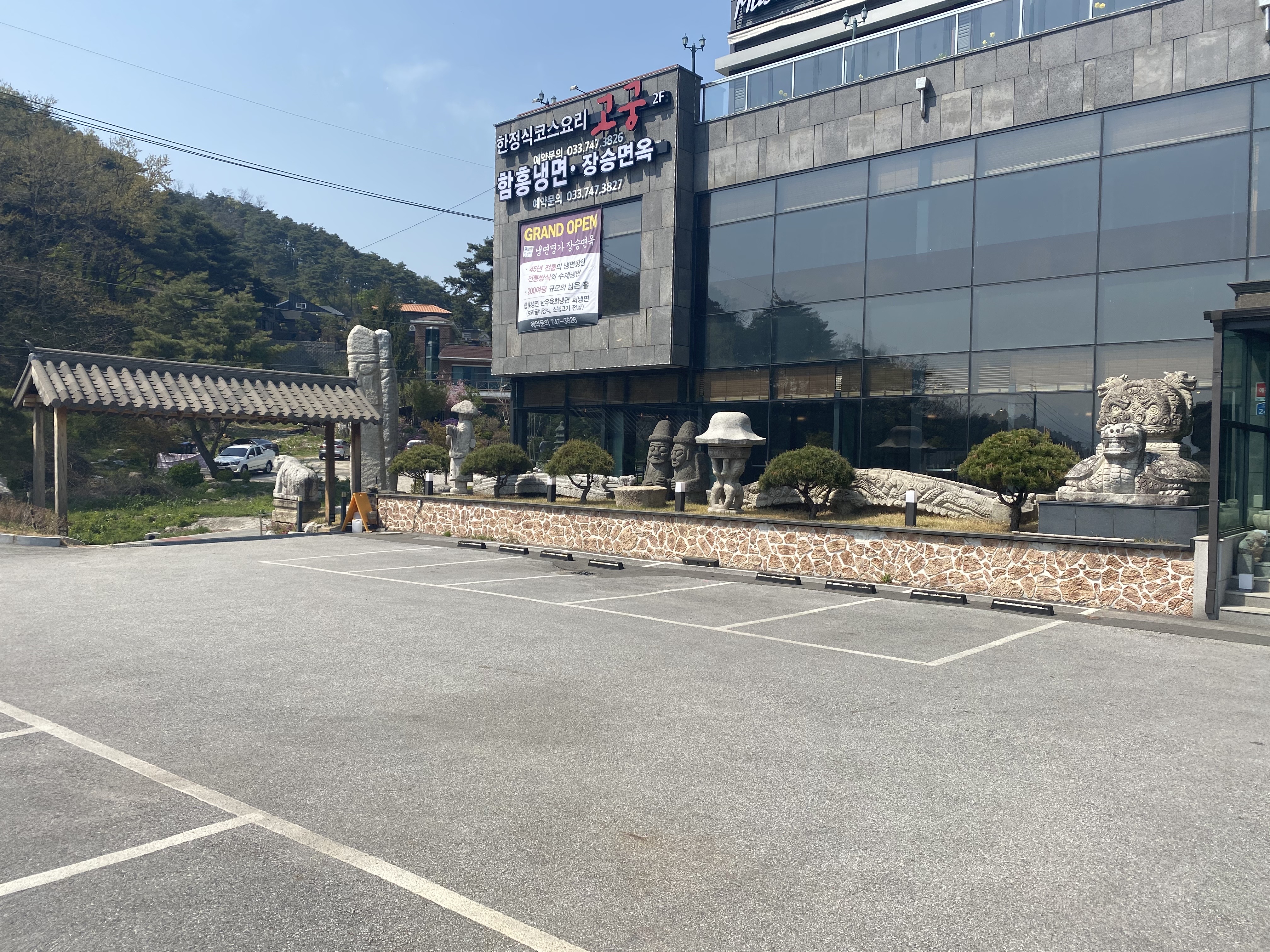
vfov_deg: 53.1
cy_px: 476
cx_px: 635
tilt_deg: -1.5
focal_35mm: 26
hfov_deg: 67.3
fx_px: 954
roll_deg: -0.9
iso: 32
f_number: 1.8
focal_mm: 4.25
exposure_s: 1/3205
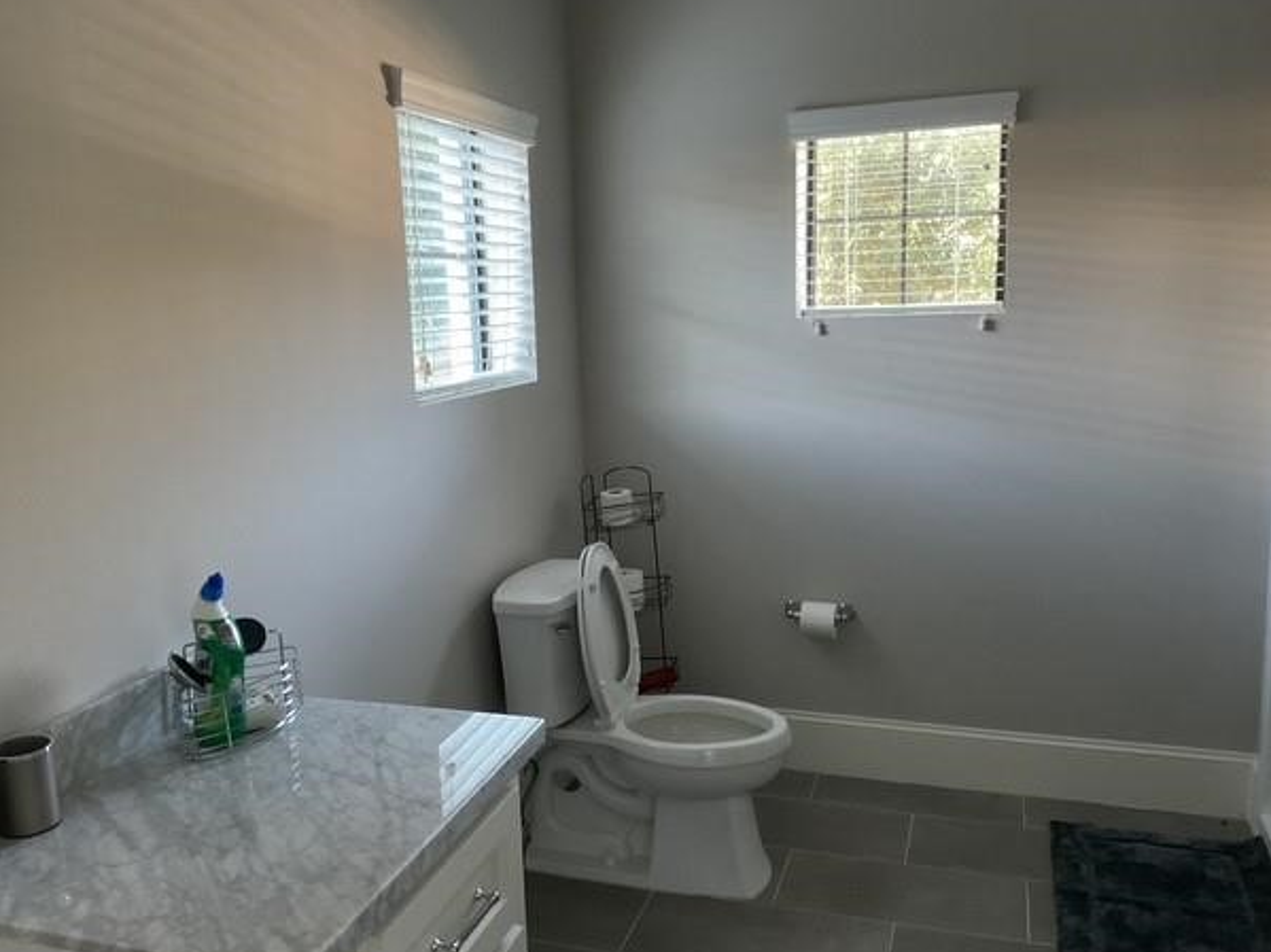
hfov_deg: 58.3
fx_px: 1138
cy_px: 475
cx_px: 609
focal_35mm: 31
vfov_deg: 45.4
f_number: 1.8
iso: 200
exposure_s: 1/40
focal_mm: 3
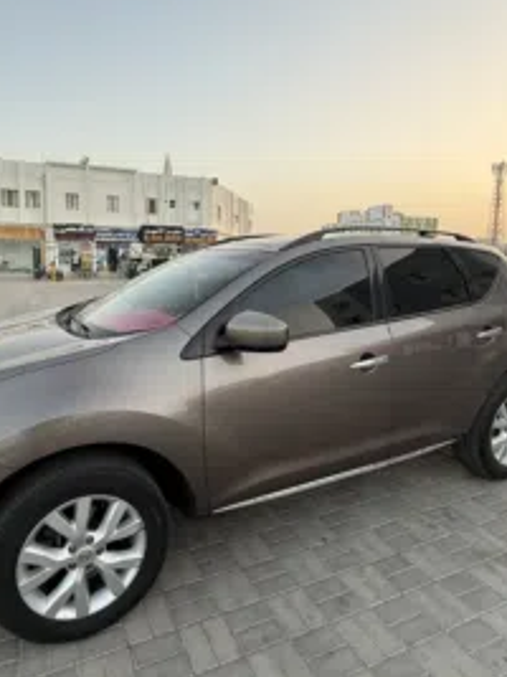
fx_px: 410
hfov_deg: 62.6
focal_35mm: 21
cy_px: 304
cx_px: 193
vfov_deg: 78.8
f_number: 2.2
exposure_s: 1/99
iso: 40
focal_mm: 2.22
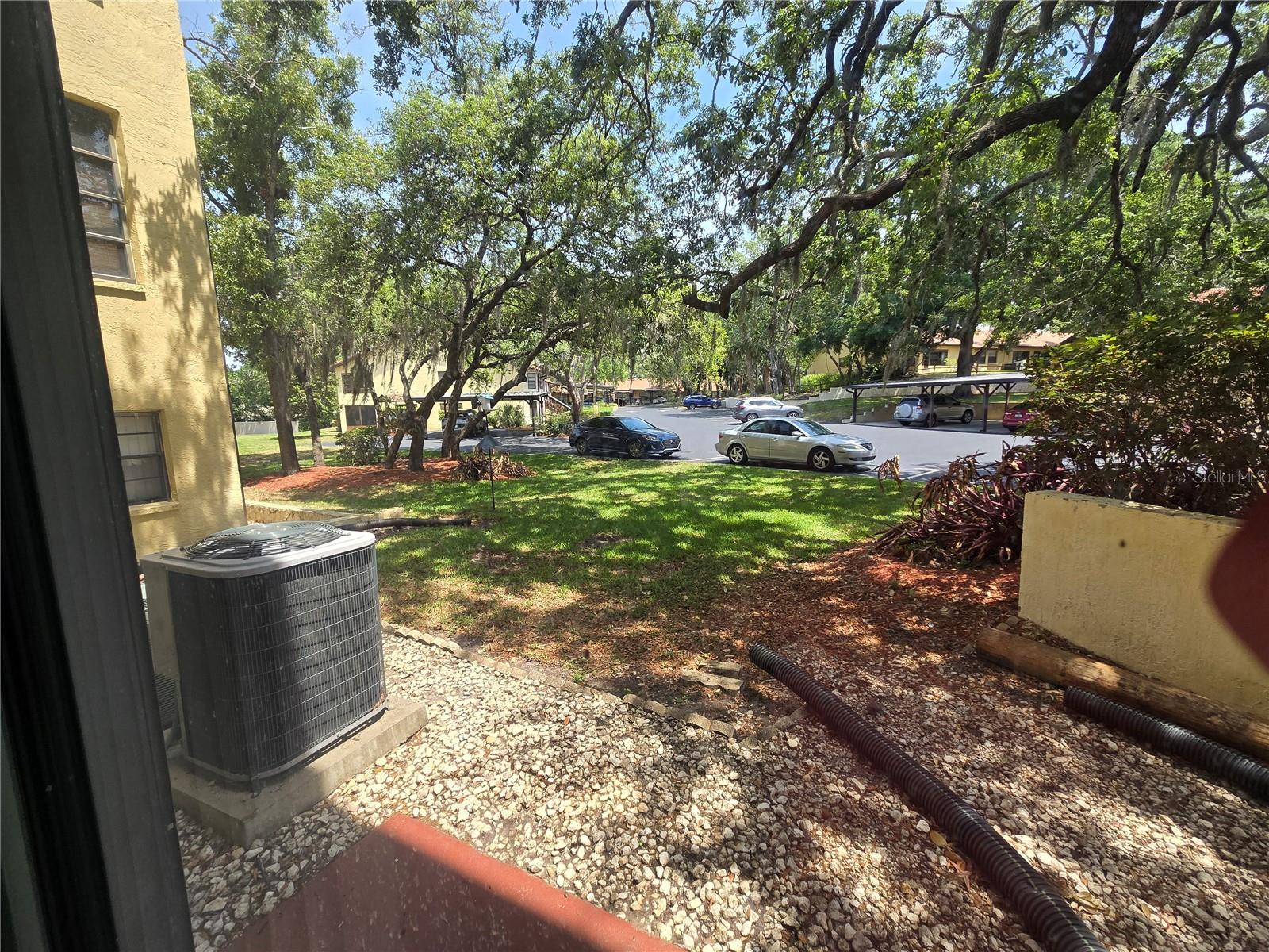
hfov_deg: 106.2
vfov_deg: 89.9
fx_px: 477
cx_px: 634
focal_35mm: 13
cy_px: 476
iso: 50
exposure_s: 1/580
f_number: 2.2
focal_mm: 2.2
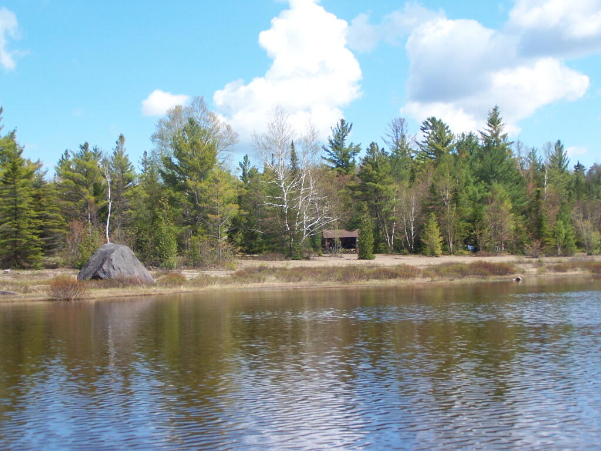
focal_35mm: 59
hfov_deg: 32.7
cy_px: 226
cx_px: 300
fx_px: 1024
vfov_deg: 24.8
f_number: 3.1
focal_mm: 9.8
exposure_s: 1/800
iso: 80
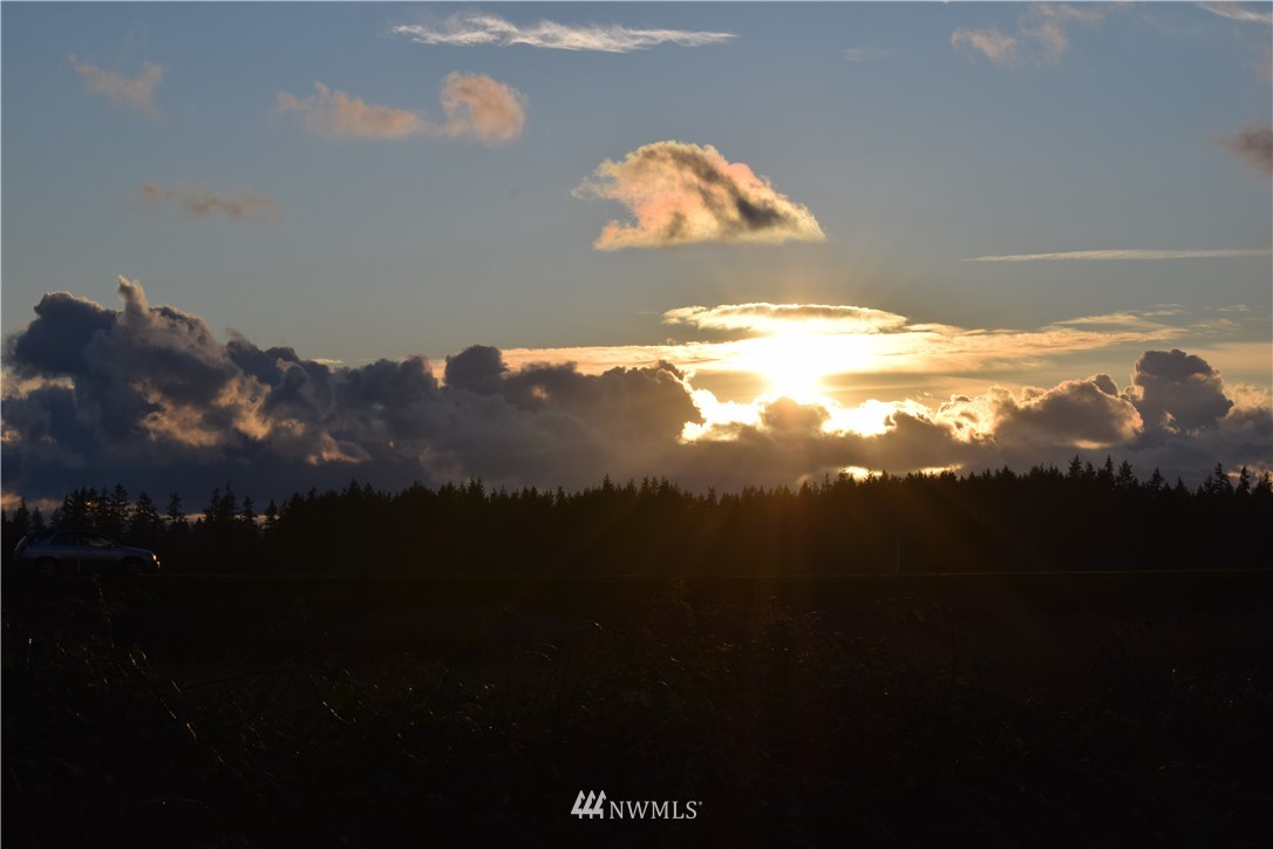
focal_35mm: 82
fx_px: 2917
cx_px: 636
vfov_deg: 16.6
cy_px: 424
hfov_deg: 24.6
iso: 200
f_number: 13
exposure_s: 1/640
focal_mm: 55
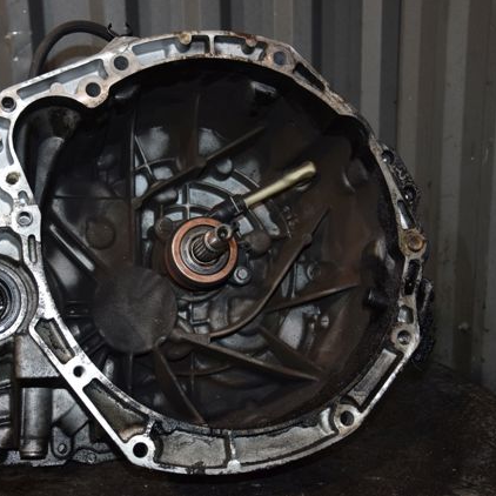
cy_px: 247
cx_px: 170
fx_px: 940
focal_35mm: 58
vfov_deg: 29.6
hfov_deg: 29.4
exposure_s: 1/60
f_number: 5
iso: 800
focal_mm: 30
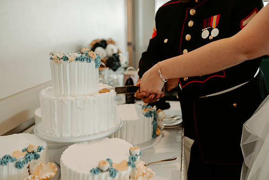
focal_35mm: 35
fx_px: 262
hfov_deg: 54.4
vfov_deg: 37.9
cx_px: 134
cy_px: 90
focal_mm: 35
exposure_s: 1/250
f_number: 2.2
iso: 320
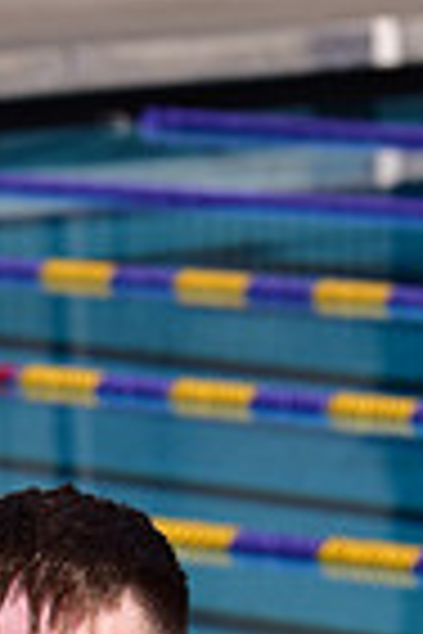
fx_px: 9429
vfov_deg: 3.8
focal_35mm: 535
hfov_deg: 2.6
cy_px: 1030
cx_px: 65
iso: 80
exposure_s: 1/250
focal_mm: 130
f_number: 9
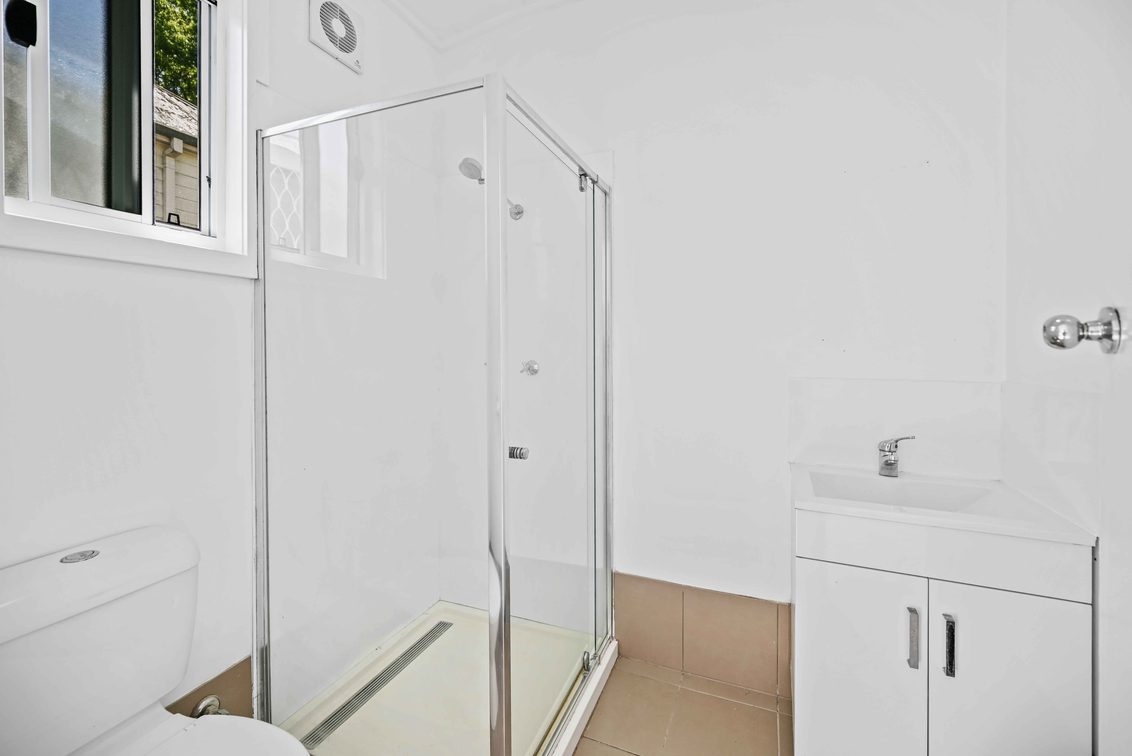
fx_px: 440
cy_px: 378
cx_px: 566
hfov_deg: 104.2
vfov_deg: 81.3
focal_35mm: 14
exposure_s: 1/40
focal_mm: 14
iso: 100
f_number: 4
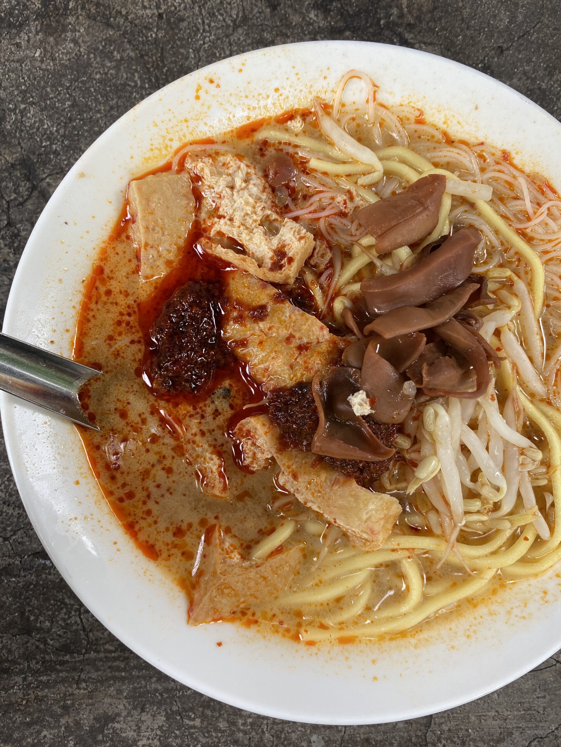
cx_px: 280
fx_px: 562
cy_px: 374
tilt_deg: -85.6
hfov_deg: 53.1
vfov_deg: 67.3
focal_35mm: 26
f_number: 1.8
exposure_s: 1/134
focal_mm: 4.25
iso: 32
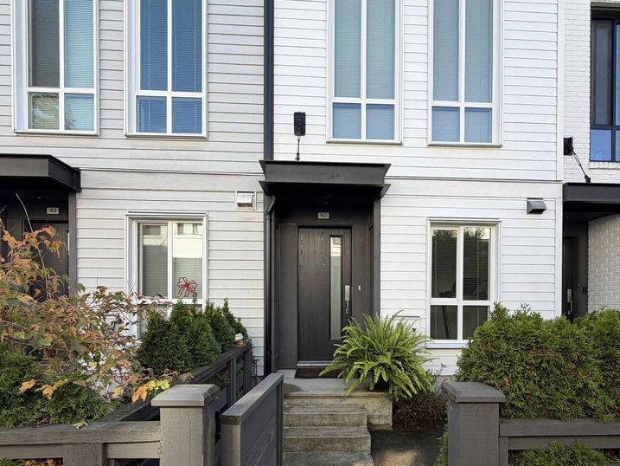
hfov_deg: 81.6
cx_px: 336
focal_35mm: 20
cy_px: 308
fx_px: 358
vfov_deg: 64.4
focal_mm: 2.22
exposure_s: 1/280
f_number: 2.2
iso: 50
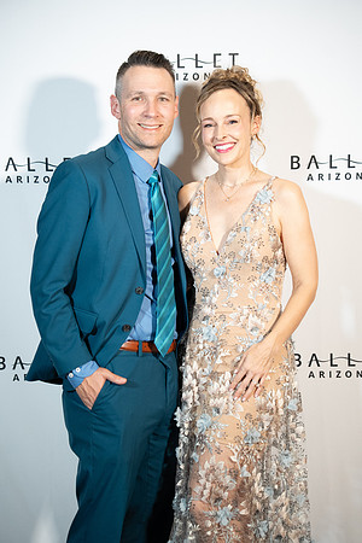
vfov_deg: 28.8
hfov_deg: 19.5
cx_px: 181
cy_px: 272
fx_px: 1056
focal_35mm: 70
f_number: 2.8
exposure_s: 1/160
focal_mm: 70
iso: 1600
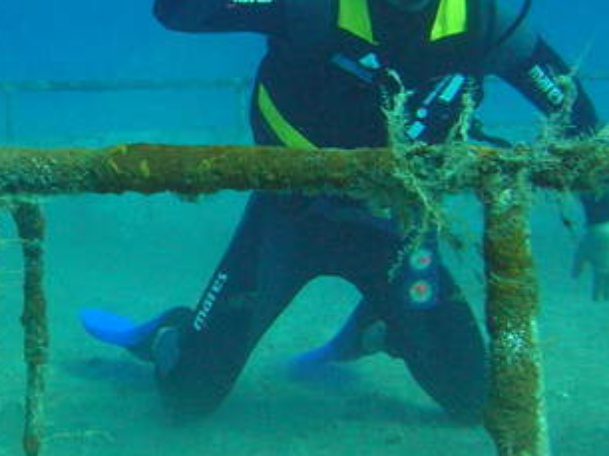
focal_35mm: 89
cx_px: 86
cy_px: 148
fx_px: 1565
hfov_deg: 21.6
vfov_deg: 16.5
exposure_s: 1/44.1
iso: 50
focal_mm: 5.7
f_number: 4.9
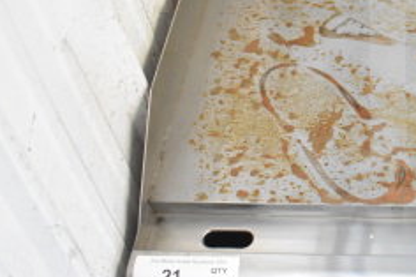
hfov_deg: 21.0
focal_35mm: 89
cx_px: 520
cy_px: 131
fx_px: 1031
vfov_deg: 15.3
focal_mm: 23
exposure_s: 1/80
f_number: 4.5
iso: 6400
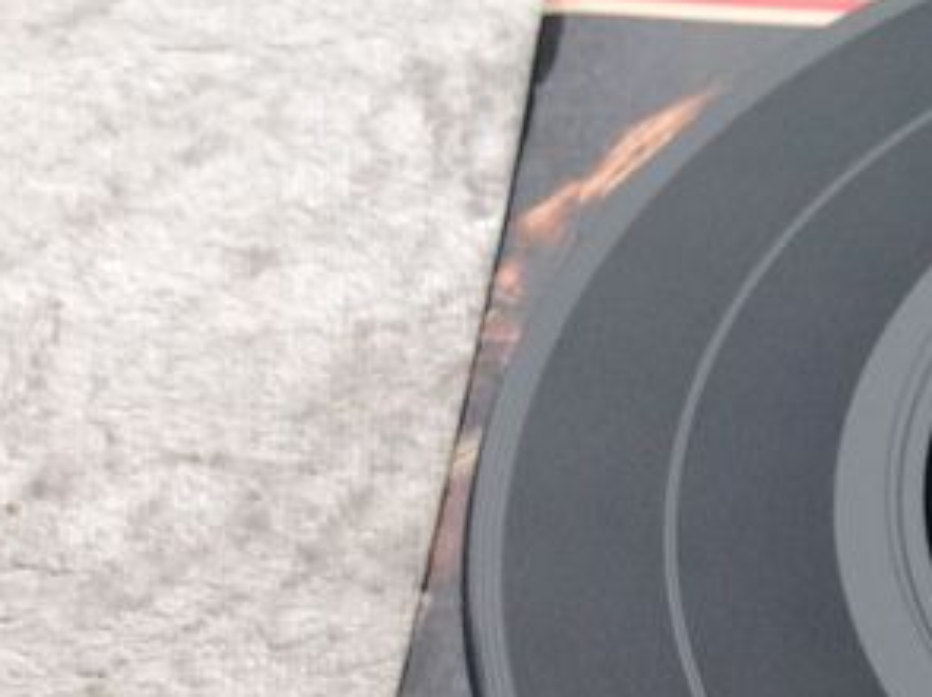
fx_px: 3201
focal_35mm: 119
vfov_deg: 12.3
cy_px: 670
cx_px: 1455
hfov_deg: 15.2
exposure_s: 1/40
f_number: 2.4
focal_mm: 4.28
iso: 50
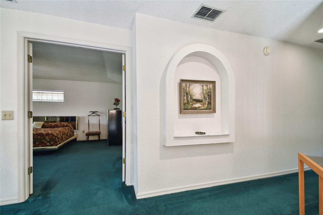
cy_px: 108
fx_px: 135
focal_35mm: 15
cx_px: 162
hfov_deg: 100.4
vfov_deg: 77.3
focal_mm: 10
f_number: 7.1
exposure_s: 1/6
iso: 100
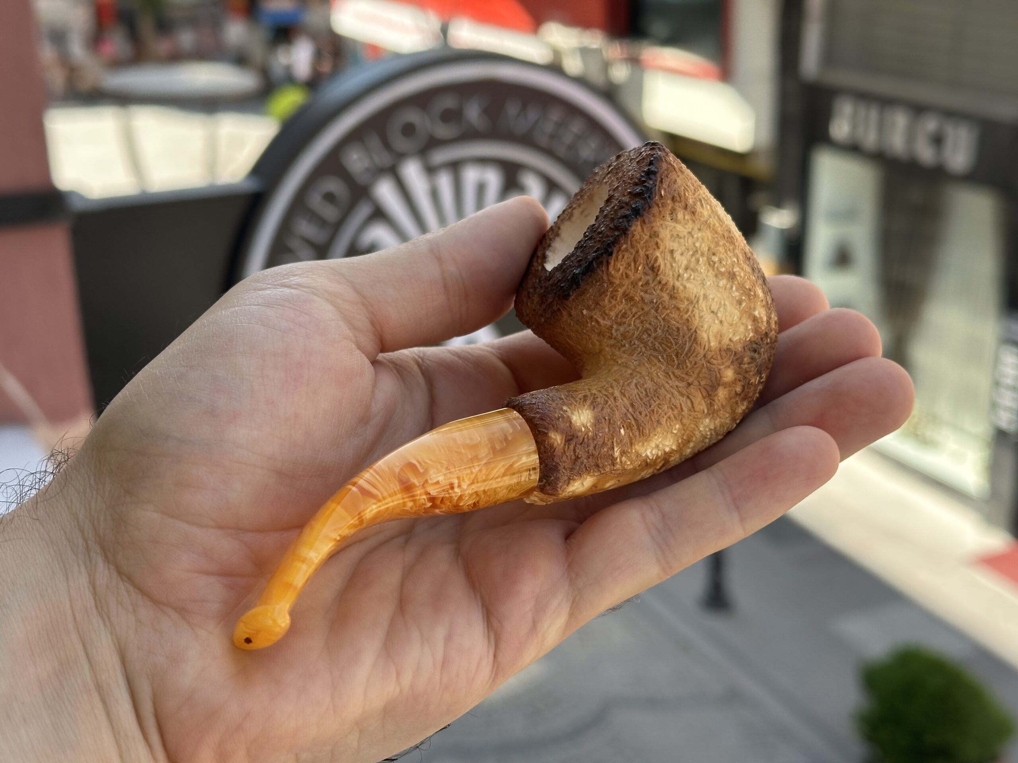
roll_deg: +0.5
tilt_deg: -19.3
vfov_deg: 30.3
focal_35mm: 48
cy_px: 382
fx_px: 1412
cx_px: 509
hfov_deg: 39.7
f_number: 1.78
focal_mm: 6.86
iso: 64
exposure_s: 1/574
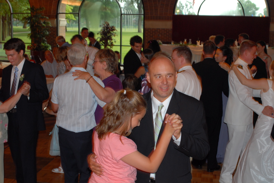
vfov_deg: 25.8
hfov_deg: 37.8
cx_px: 137
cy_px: 92
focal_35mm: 52
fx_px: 400
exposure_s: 1/10
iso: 400
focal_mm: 35
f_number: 5.6
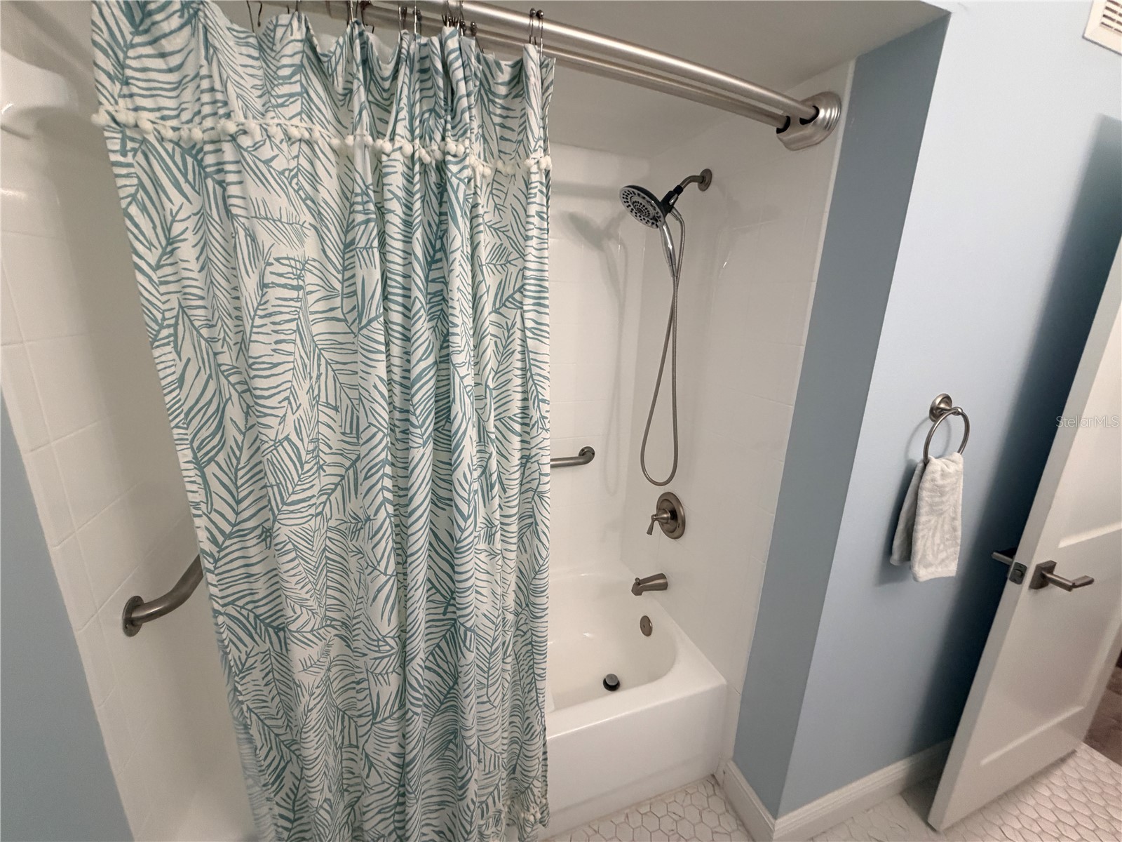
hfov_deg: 102.1
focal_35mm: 14
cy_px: 421
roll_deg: -2.2
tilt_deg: -14.4
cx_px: 561
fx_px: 454
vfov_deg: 85.7
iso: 250
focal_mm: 2.22
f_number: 2.2
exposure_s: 1/60
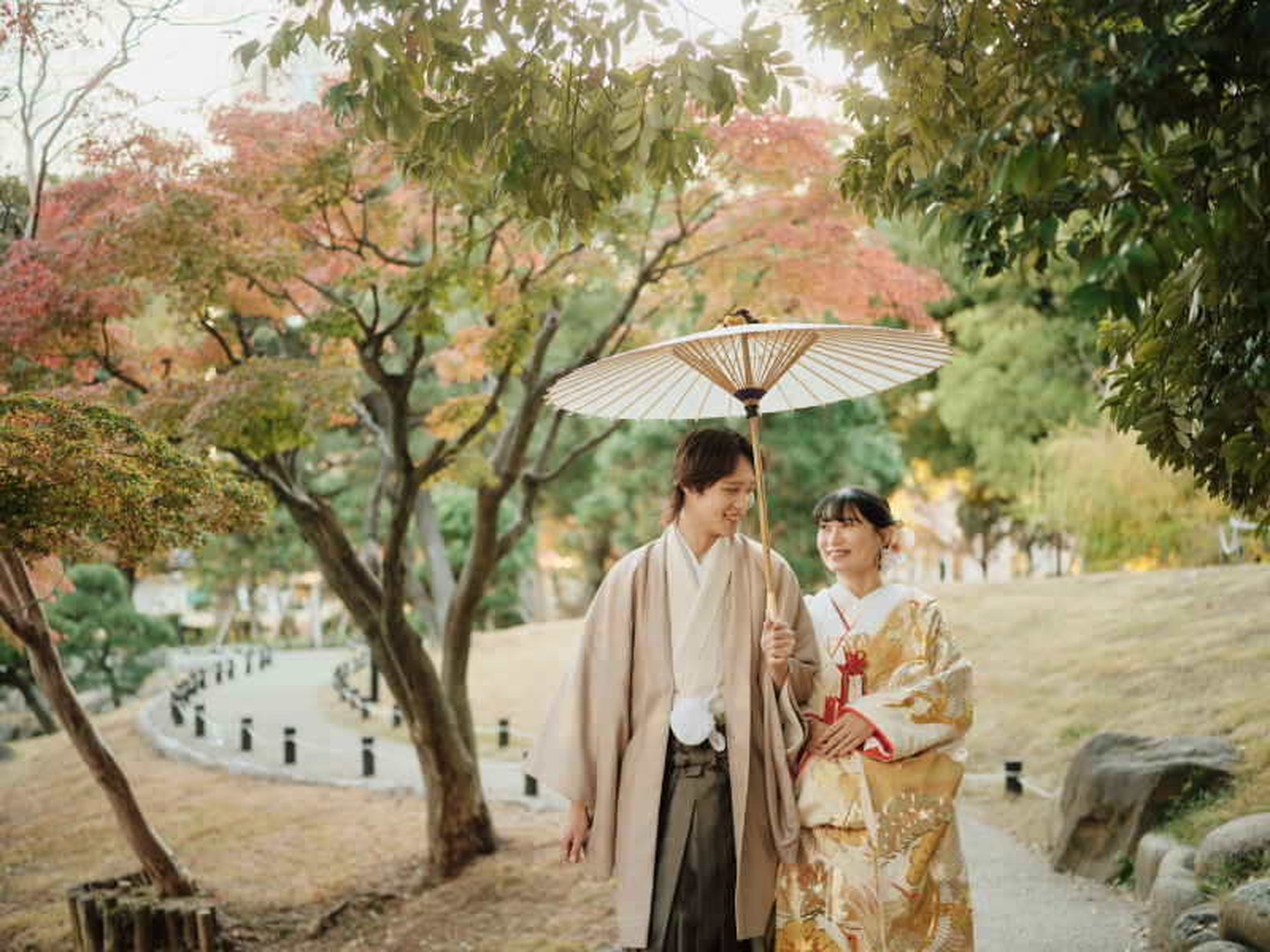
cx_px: 635
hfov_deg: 38.2
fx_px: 1834
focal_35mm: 50
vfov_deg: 29.1
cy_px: 476
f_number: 2.8
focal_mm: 63
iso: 800
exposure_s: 1/160
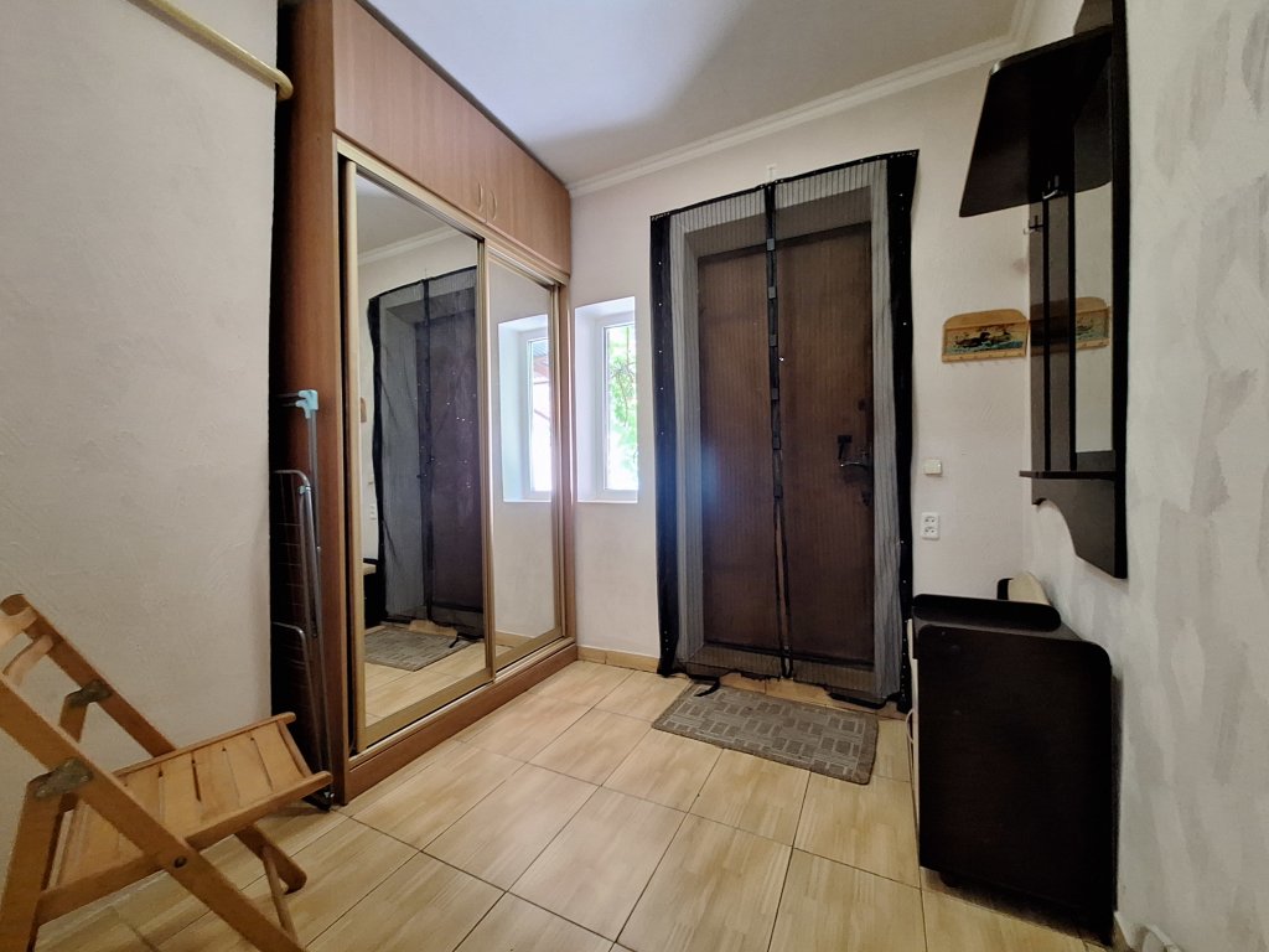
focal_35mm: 13
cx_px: 634
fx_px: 477
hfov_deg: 106.2
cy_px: 476
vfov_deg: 89.9
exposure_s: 1/25
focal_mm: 1.74
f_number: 2.2
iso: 320
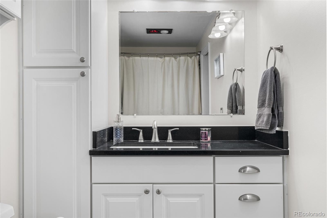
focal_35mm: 35
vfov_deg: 37.9
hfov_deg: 54.4
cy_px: 109
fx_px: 318
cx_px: 164
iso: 200
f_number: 8
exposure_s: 1/8
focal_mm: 35
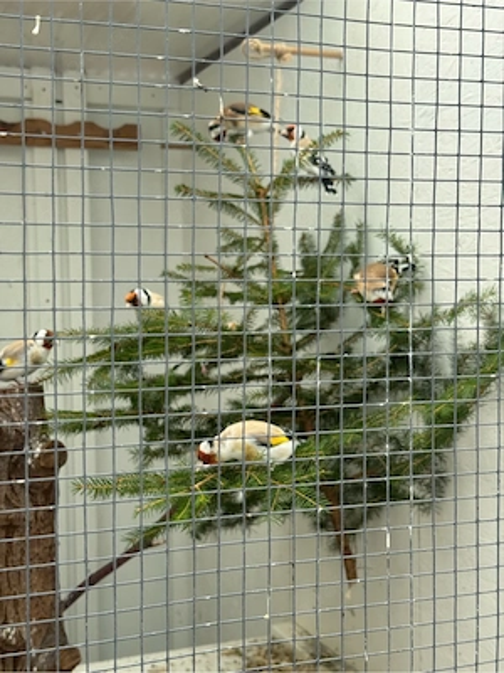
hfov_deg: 30.3
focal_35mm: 48
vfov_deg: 39.7
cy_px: 336
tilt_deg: -2.0
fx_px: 932
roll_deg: +0.5
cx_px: 252
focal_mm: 6.76
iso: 64
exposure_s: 1/952
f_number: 1.78
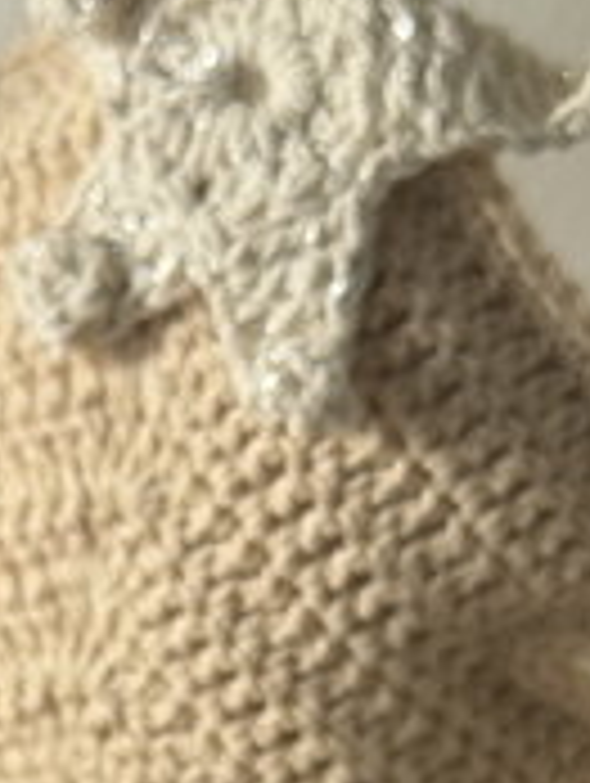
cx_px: -140
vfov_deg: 12.8
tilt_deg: -37.7
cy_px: 1127
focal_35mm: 147
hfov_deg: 10.0
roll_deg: -1.1
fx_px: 3332
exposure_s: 1/60
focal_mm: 6.76
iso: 160
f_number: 1.78
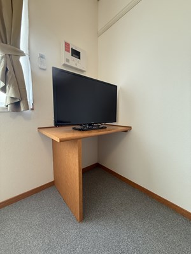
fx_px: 103
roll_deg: -0.7
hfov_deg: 85.7
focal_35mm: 14
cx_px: 96
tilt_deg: -7.2
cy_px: 127
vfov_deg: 102.1
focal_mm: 2.22
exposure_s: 1/50
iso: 250
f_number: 2.2
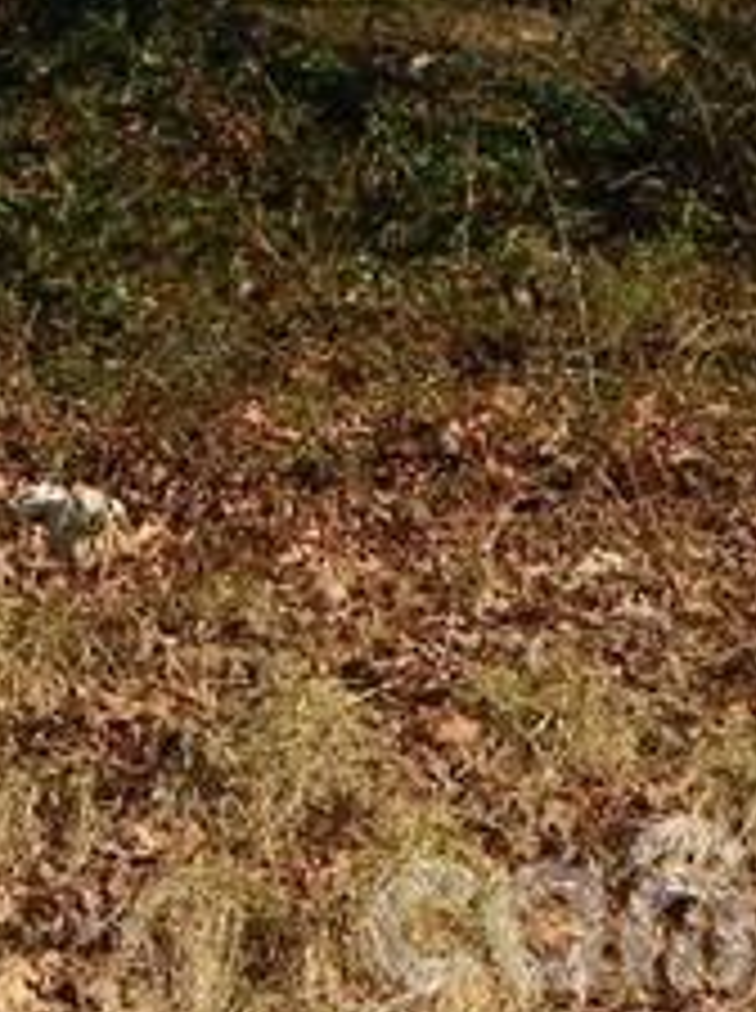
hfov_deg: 6.4
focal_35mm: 228
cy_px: -580
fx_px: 6658
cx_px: -598
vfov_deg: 8.5
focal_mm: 8.9
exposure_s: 1/320
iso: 64
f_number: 5.6
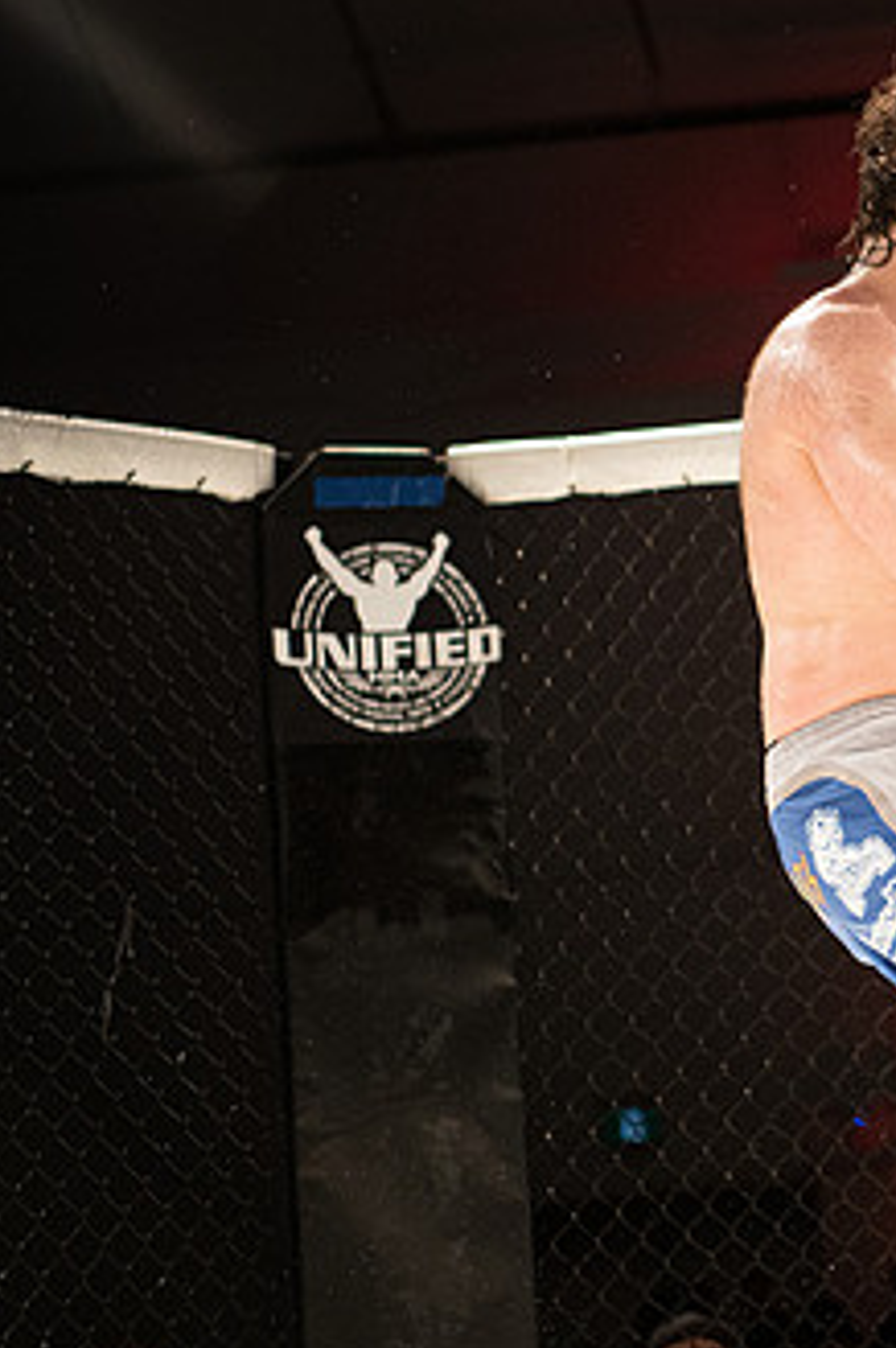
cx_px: 1089
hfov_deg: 10.8
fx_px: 4639
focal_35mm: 124
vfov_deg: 16.5
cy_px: 619
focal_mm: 70
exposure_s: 1/1000
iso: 1100
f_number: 2.8
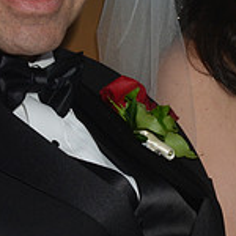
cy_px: 58
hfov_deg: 9.3
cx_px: 200
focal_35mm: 187
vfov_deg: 9.3
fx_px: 1442
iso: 500
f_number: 16
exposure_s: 1/125
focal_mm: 38
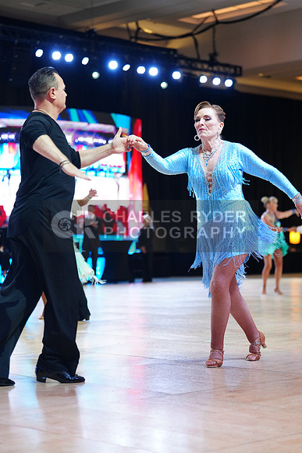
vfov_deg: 24.5
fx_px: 1044
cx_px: 151
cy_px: 226
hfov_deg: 16.5
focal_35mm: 83
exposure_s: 1/400
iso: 2000
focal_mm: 83
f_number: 2.8
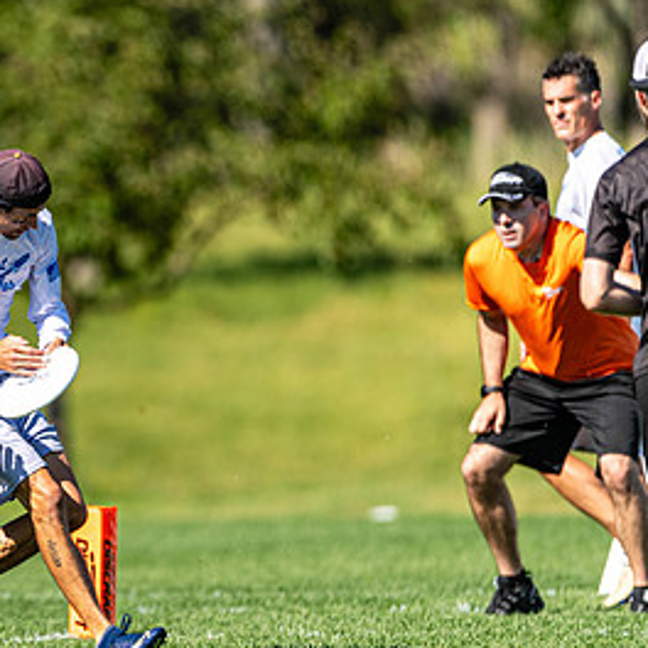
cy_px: 364
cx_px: -52
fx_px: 15821
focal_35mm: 747
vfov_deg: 2.3
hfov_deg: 2.3
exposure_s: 1/2500
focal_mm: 400
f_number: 2.8
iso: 140
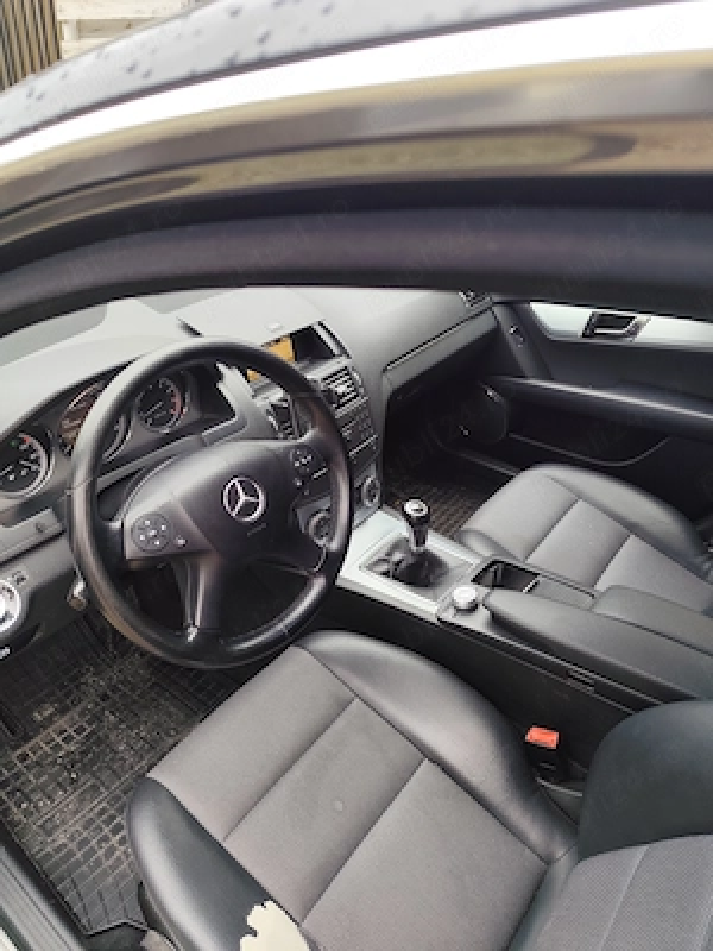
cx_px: 356
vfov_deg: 73.9
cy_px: 476
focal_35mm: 23
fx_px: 632
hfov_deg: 58.9
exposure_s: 1/100
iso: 80
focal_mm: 6.19
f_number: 1.65
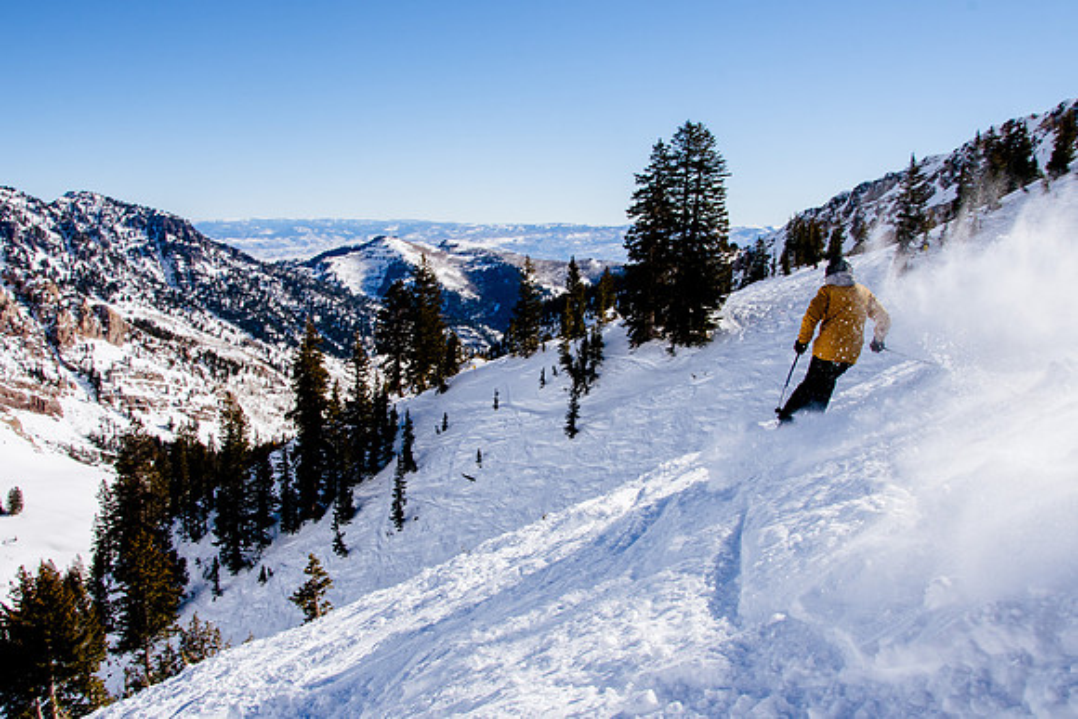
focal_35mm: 31
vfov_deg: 42.8
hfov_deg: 60.8
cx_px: 539
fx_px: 918
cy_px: 360
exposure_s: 1/320
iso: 160
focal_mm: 18
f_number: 14
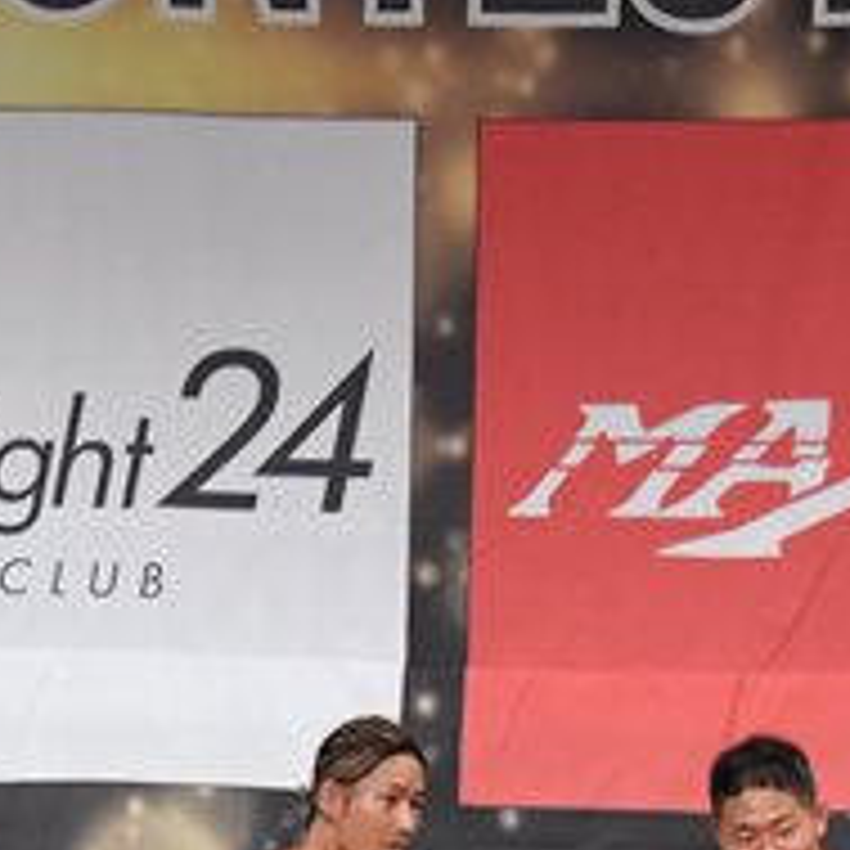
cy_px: 1120
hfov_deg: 5.2
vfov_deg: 5.2
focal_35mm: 338
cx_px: 88
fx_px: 9390
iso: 6400
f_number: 5.6
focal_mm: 65
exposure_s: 1/400
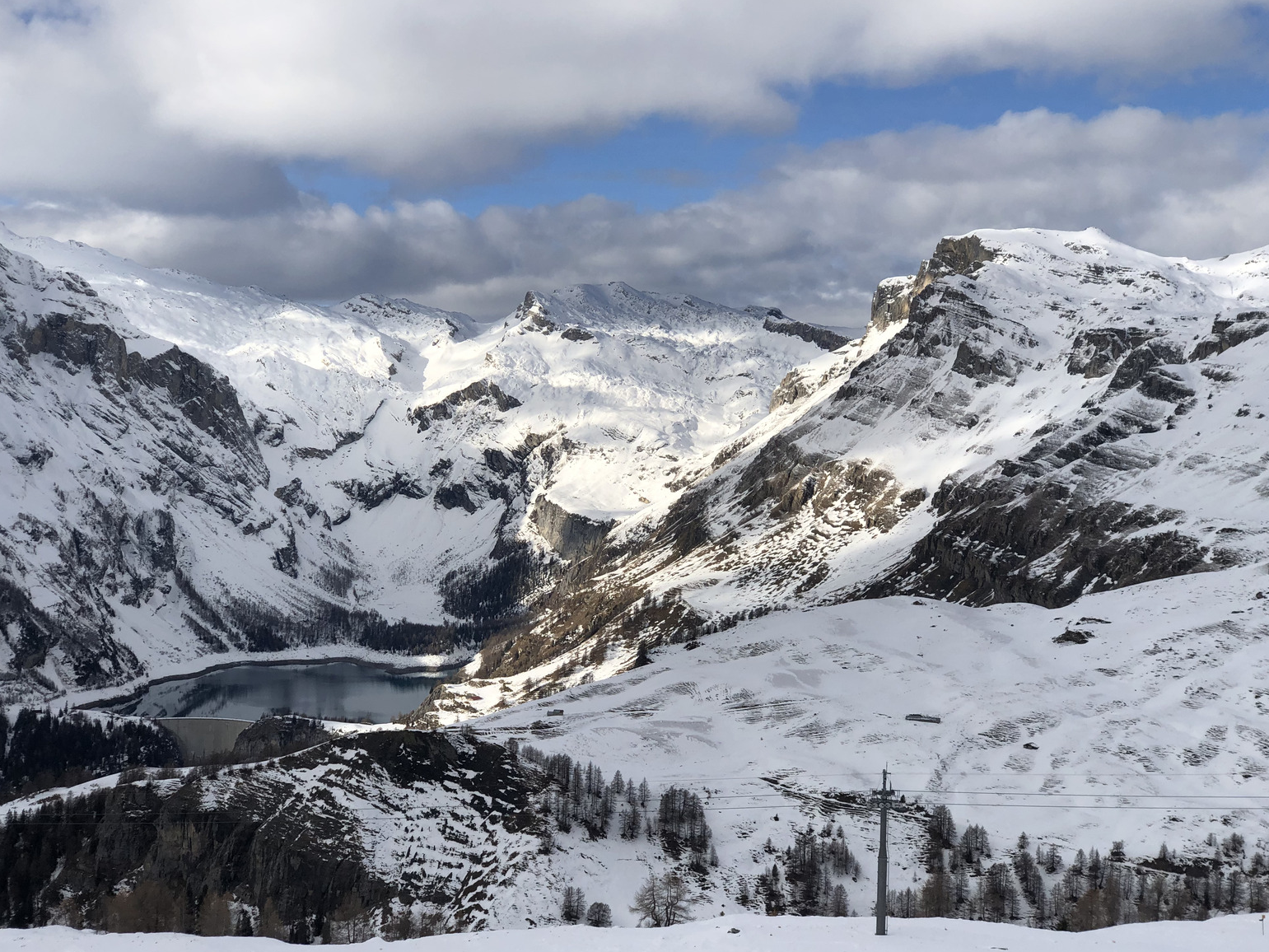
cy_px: 483
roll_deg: -1.4
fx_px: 1980
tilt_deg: -1.3
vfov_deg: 27.0
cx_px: 634
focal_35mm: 54
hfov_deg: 35.5
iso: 16
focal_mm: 6
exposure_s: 1/2288
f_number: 2.4
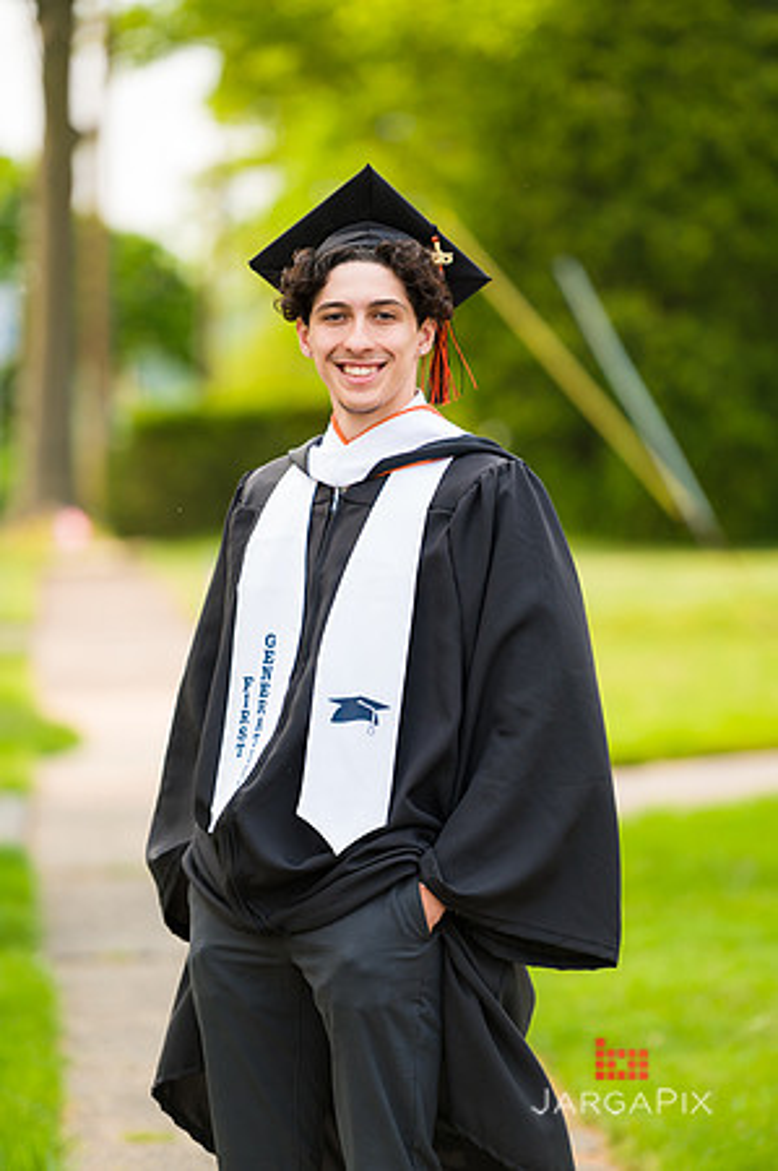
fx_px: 5686
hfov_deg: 7.8
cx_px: 389
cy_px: 586
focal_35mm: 175
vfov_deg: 11.8
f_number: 3.2
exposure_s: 1/640
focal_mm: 175
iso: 200
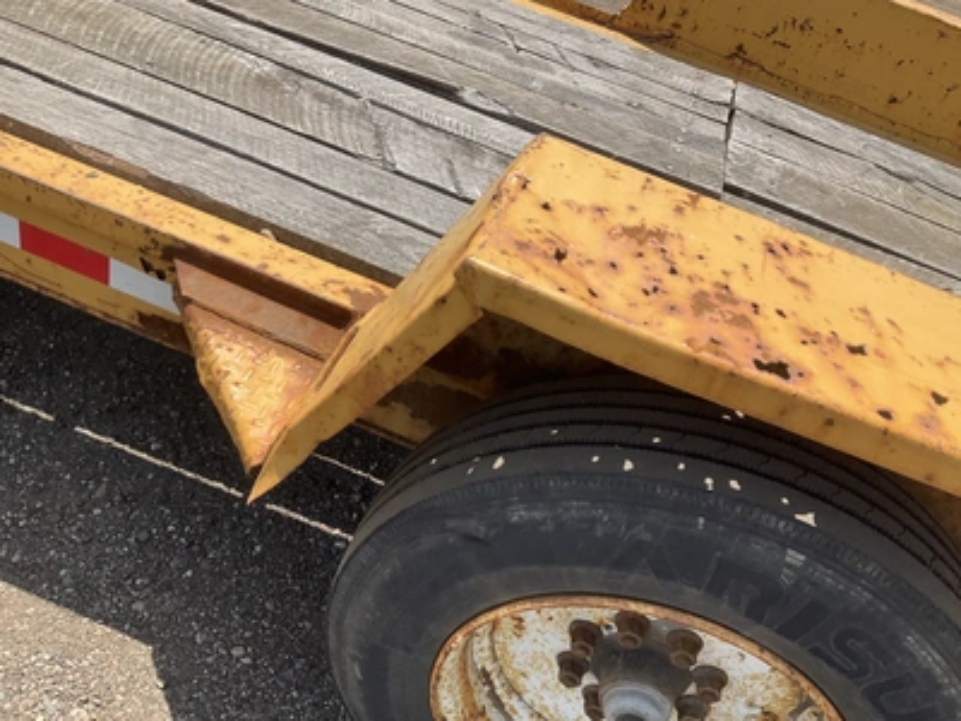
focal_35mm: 29
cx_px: 480
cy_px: 360
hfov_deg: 61.7
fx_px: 805
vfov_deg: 48.2
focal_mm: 3
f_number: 1.8
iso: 25
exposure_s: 1/1279
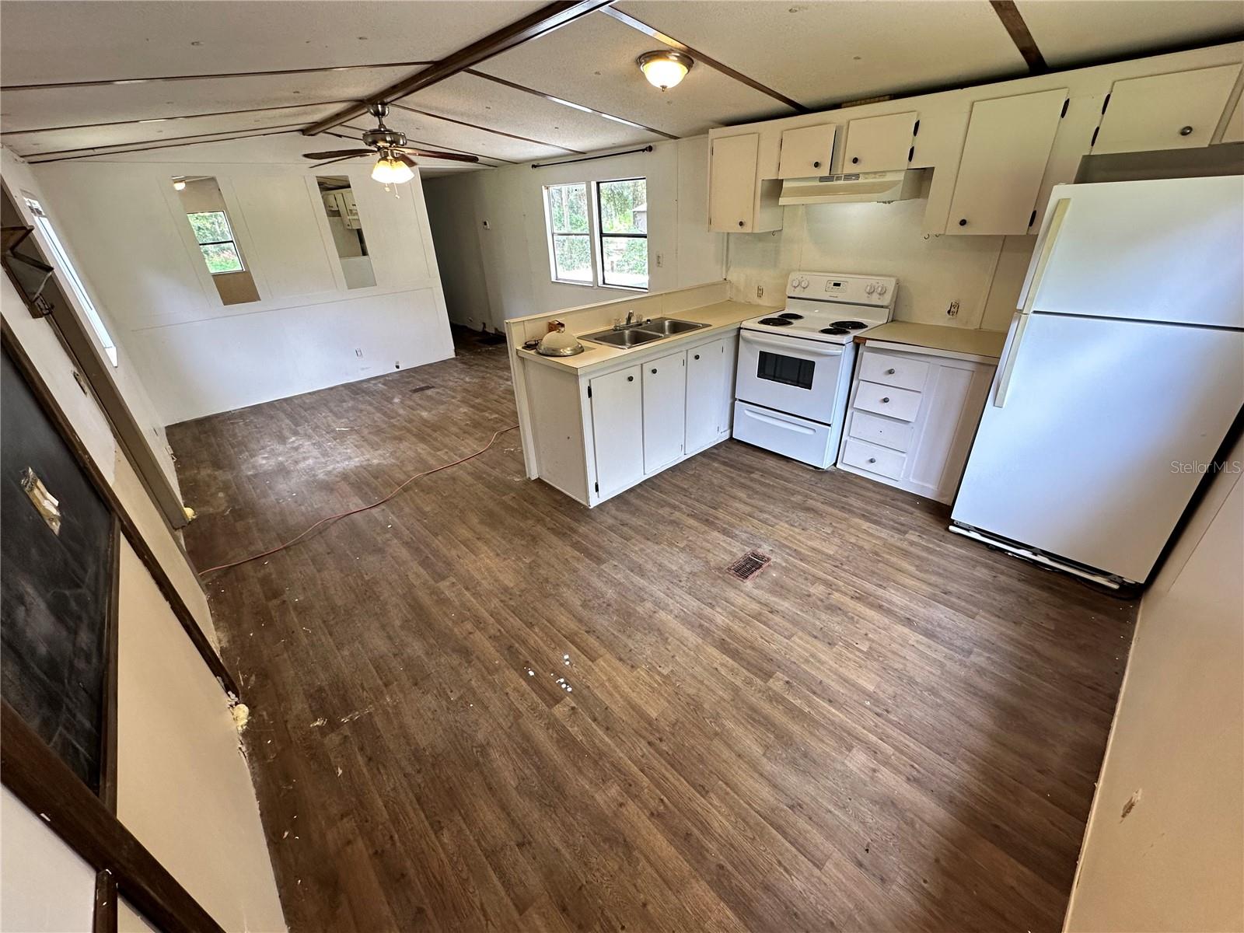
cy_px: 466
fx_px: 503
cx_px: 622
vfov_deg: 85.7
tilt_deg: -26.9
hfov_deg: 102.1
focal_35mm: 14
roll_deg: +2.2
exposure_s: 1/120
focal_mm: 2.22
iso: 160
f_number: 2.2
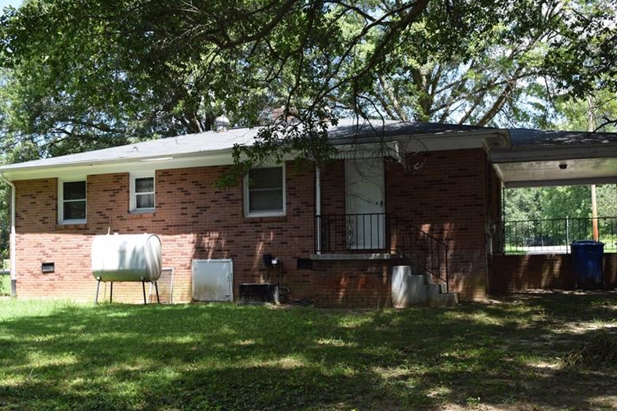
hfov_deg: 49.6
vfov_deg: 34.1
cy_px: 250
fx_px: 668
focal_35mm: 39
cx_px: 316
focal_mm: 20
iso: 100
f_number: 5.6
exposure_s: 1/125
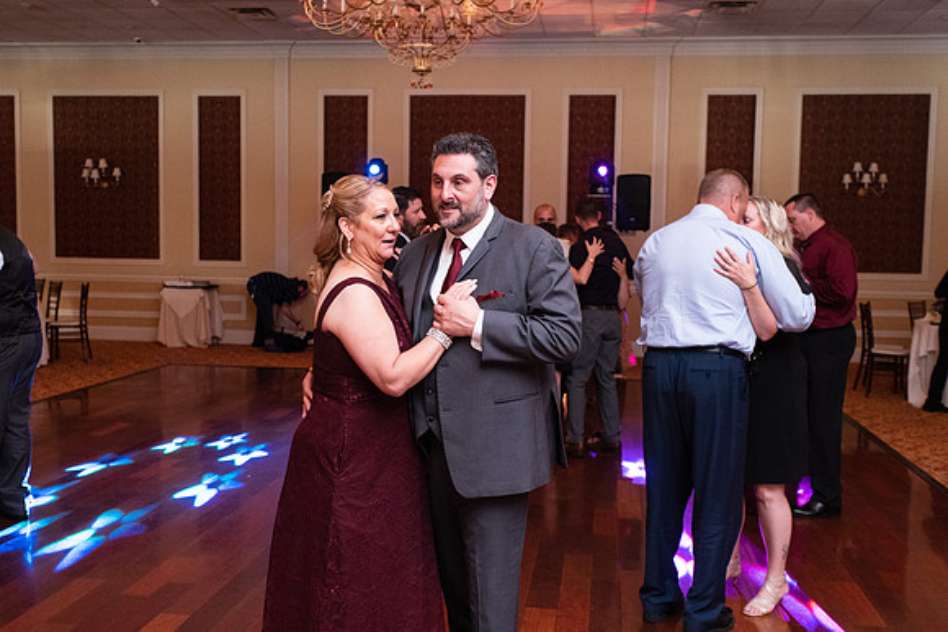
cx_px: 474
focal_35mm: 40
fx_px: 1054
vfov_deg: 33.4
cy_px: 316
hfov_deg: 48.4
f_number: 4
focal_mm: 40
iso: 6400
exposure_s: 1/100
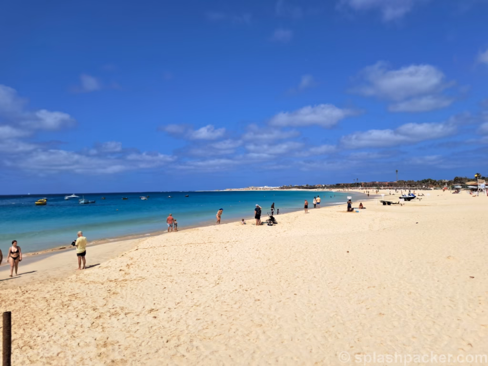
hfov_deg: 65.3
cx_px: 244
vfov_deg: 51.4
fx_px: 381
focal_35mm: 27
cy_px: 183
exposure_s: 1/1425
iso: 50
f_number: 1.8
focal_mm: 4
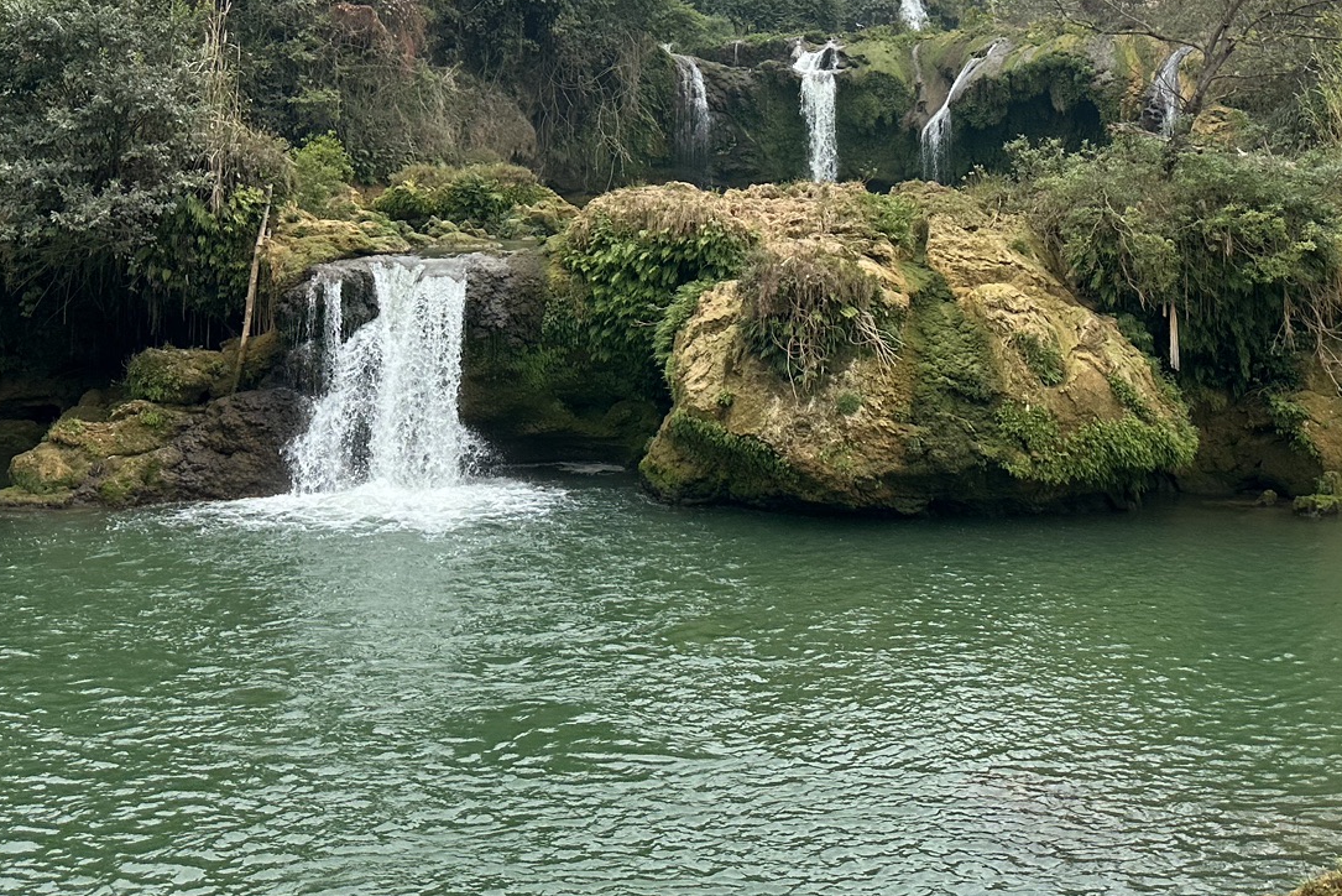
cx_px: 731
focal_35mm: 46
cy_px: -22
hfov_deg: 42.7
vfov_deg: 27.4
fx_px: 1715
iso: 80
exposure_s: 1/2299
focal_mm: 6.86
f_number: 1.78
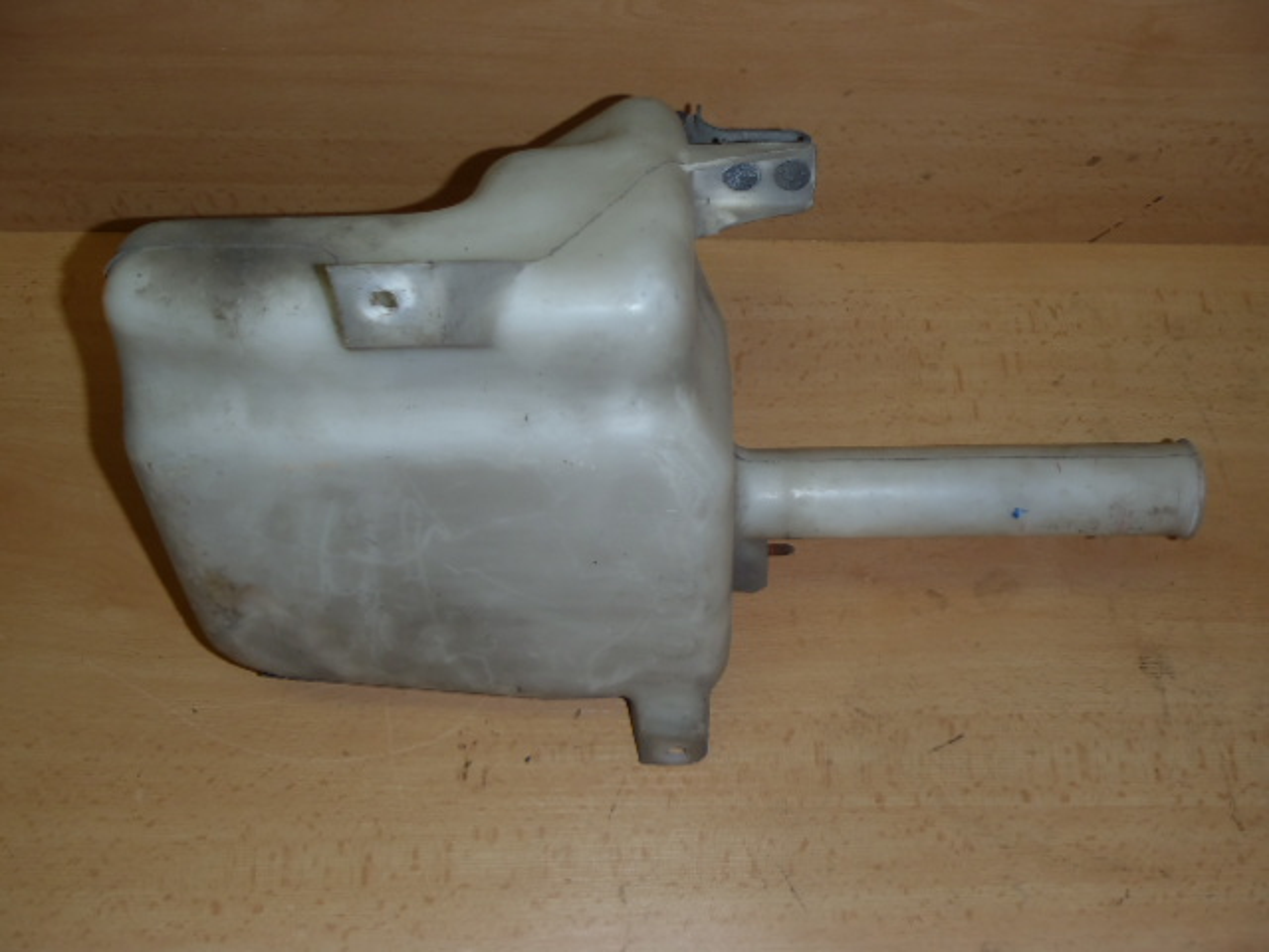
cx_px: 634
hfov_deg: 49.0
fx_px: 1393
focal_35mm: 38
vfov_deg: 37.7
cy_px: 476
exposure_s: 1/40
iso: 100
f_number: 4.6
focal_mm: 6.83
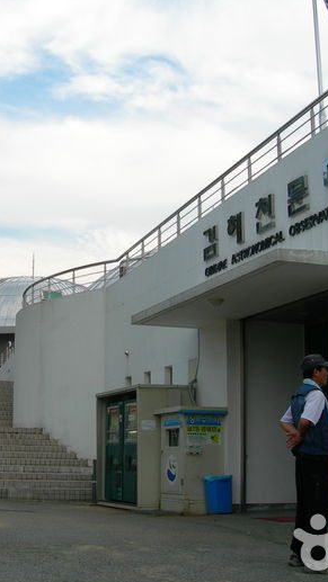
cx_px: 86
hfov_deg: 21.3
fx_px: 865
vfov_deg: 37.2
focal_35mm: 56
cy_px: 291
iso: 50
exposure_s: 1/197
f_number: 4.8
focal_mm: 7.8
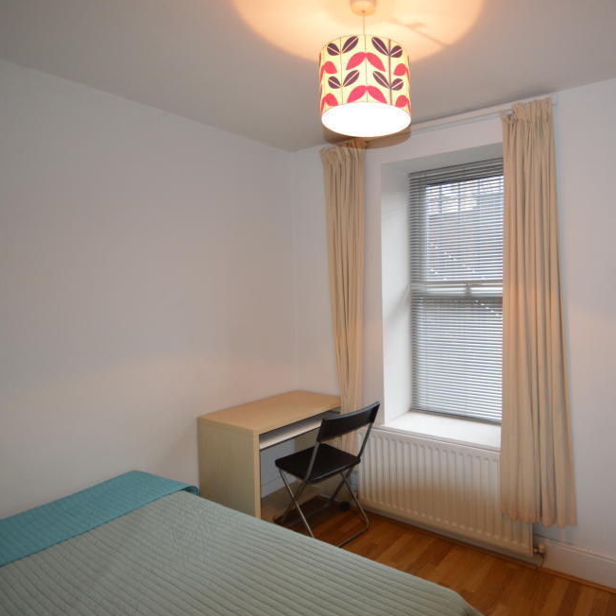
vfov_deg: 74.8
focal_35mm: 20
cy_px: 302
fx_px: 403
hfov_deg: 72.5
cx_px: 412
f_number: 4
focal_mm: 10
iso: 720
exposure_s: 1/60
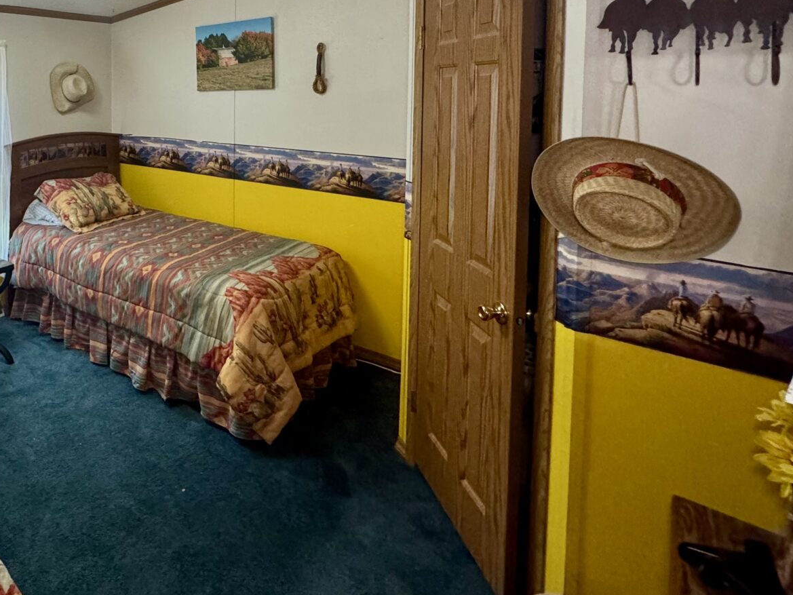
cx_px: 158
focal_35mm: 23
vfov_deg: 54.5
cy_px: 111
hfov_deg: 67.0
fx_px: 527
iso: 320
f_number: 2.2
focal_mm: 2.22
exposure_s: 1/99
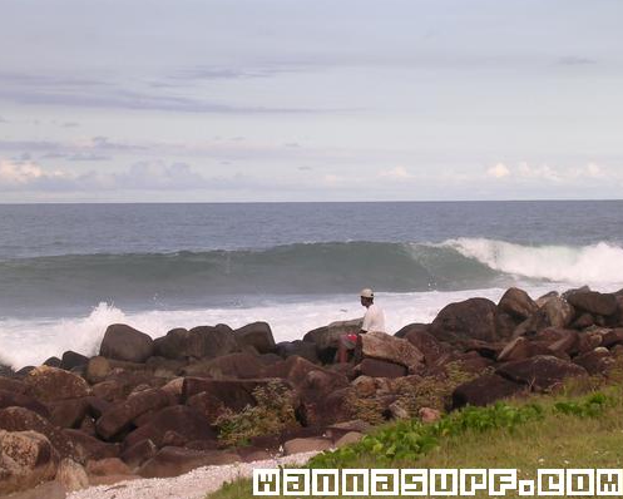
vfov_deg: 12.4
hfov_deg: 15.5
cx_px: 299
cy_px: 253
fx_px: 2287
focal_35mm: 124
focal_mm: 17.4
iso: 100
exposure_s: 1/299
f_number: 4.9
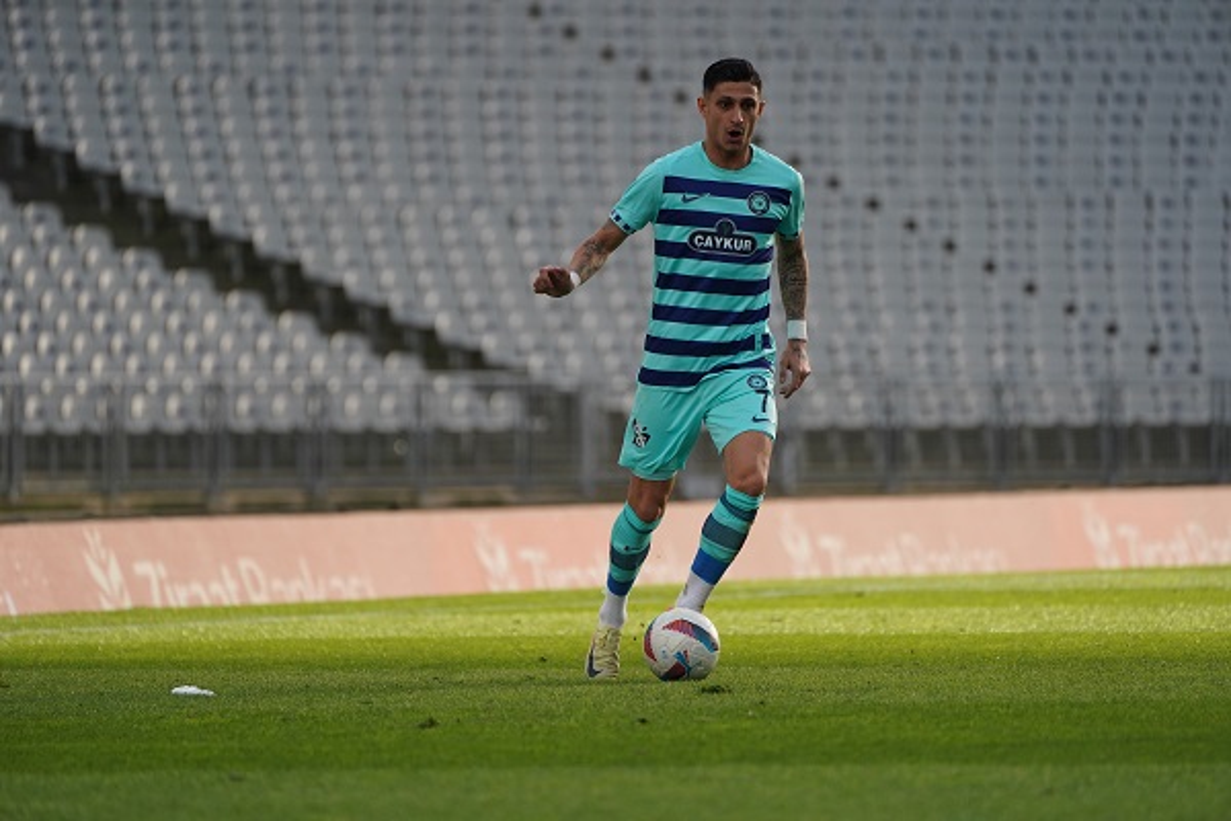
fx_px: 13677
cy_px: 410
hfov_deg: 5.2
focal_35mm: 400
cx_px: 616
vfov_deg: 3.4
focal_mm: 400
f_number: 5.6
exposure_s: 1/2000
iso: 1000
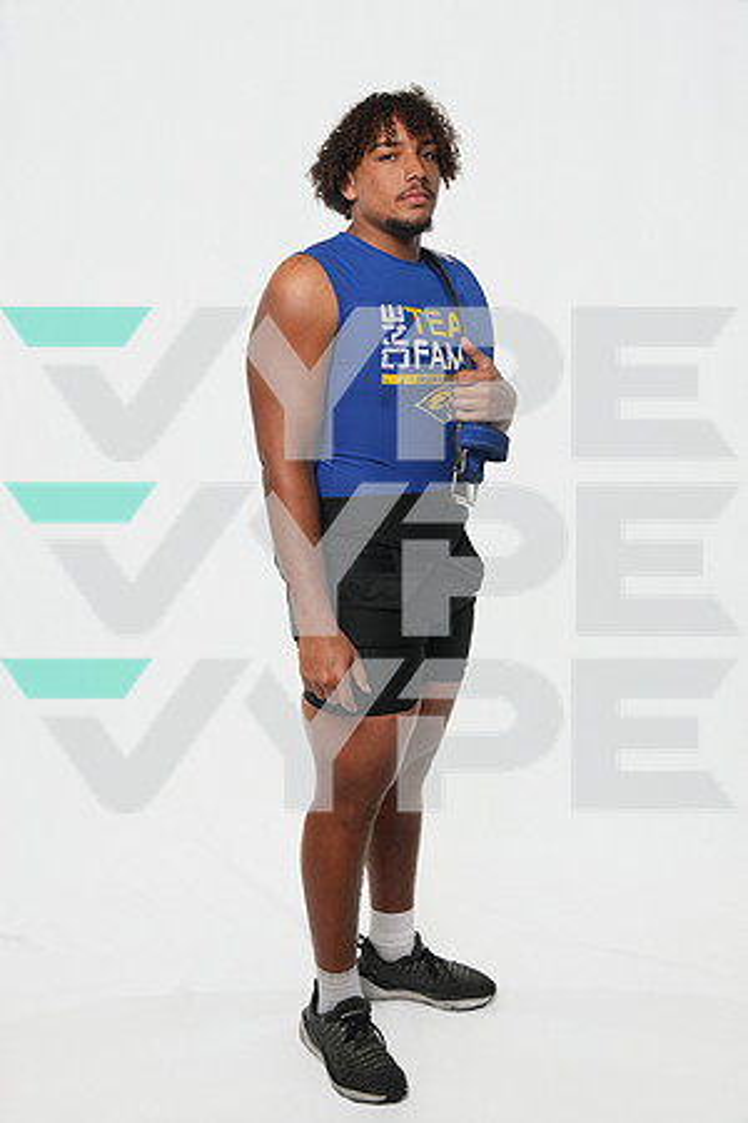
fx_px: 1268
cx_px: 374
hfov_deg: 32.9
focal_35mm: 41
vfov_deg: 47.7
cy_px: 562
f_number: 8
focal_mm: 40.7
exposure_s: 1/125
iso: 500
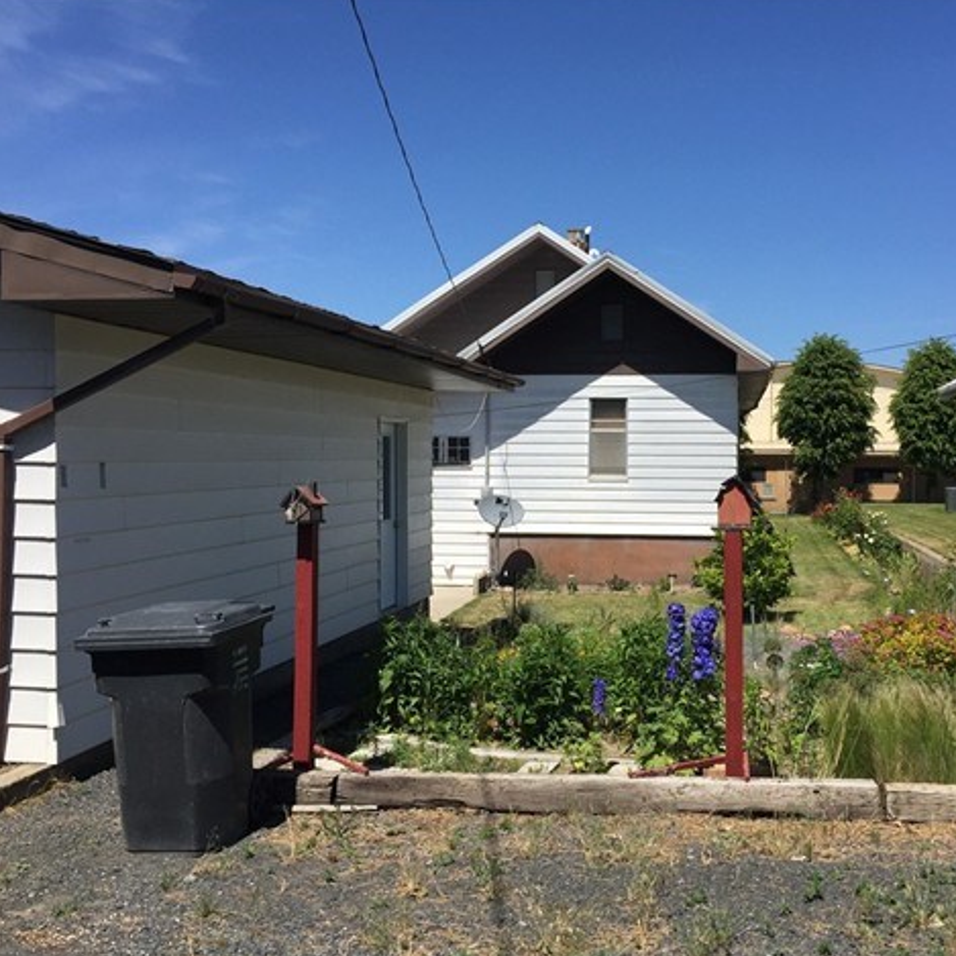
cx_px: 585
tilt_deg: -0.4
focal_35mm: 35
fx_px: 1094
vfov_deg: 47.2
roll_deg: -0.7
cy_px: 479
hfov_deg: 46.9
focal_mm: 4.15
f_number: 2.2
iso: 32
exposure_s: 1/2475
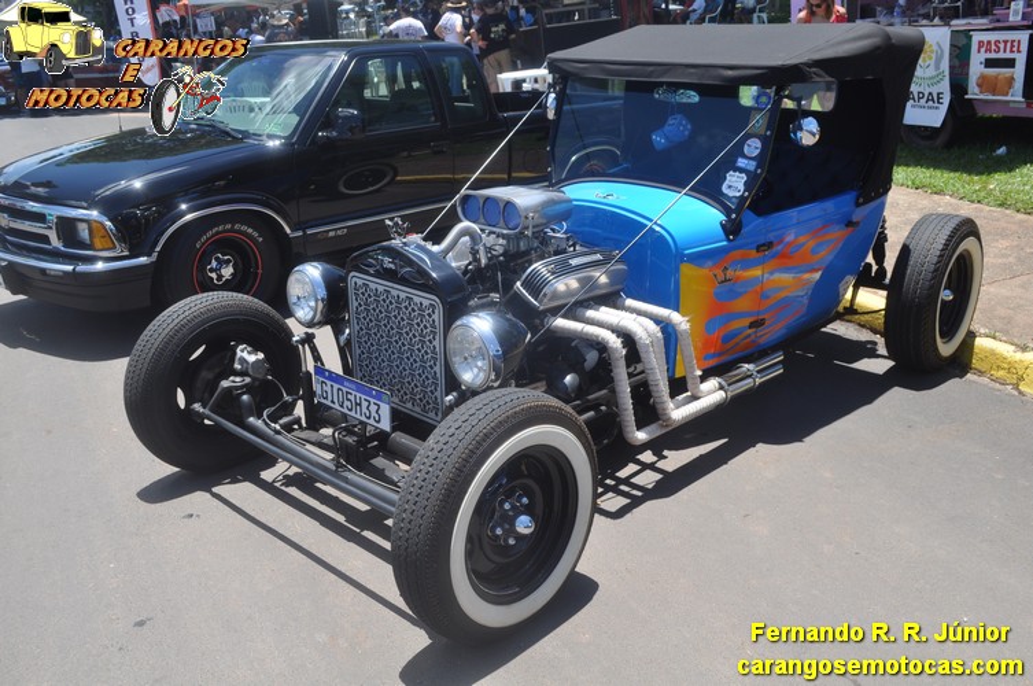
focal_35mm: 30
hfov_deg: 62.0
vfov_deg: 43.5
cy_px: 343
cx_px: 516
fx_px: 860
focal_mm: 20
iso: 200
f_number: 8
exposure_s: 1/250
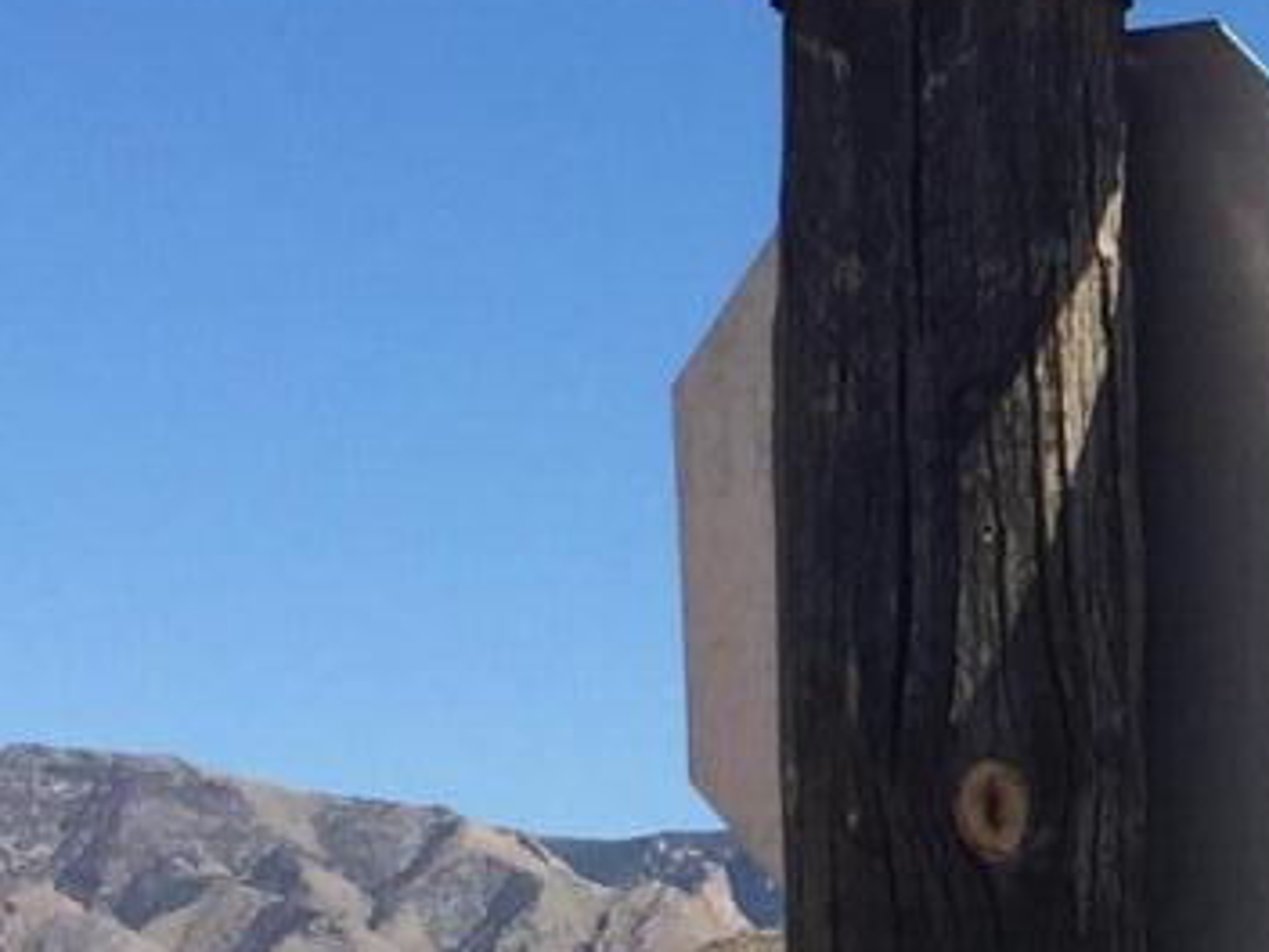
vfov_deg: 9.0
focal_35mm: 165
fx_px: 6049
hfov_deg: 11.3
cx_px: 2159
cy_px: 692
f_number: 2.2
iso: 32
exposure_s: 1/2198
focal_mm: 4.15
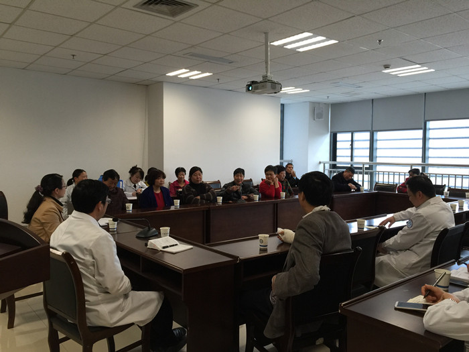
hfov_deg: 61.7
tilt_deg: -3.6
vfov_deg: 48.2
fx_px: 393
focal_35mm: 29
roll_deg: -2.5
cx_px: 234
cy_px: 176
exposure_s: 1/33
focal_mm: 4.15
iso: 50
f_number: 2.2
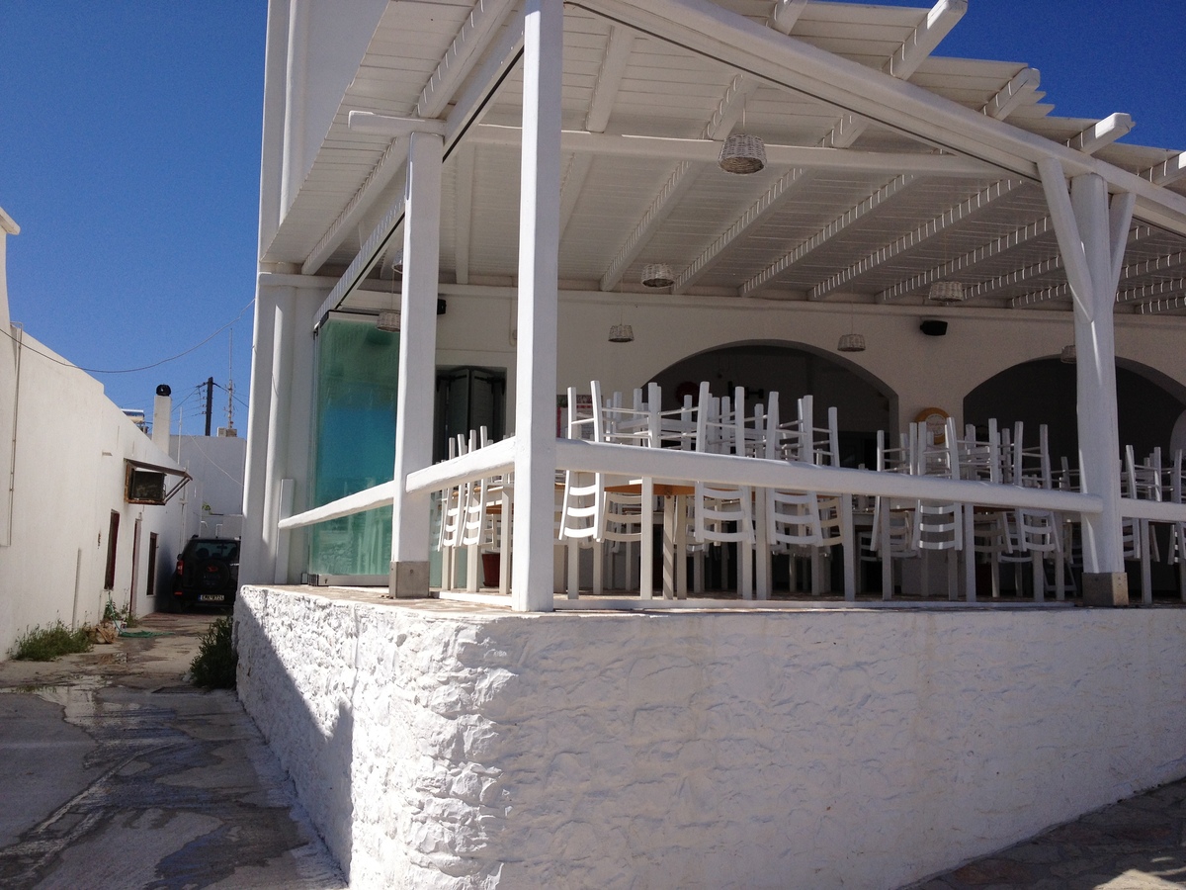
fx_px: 1199
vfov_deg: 40.7
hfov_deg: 52.6
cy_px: 445
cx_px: 593
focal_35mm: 35
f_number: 2.4
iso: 50
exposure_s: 1/3247
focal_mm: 4.28
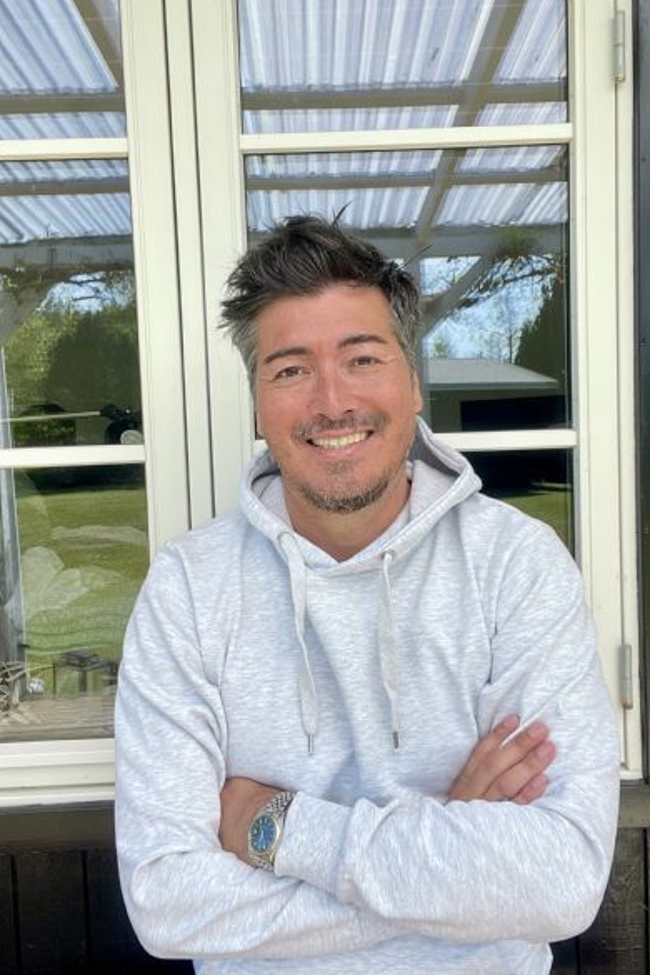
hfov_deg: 41.1
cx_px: 330
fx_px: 867
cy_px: 478
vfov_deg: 58.7
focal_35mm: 32
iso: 32
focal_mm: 2.71
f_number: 2.2
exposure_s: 1/462
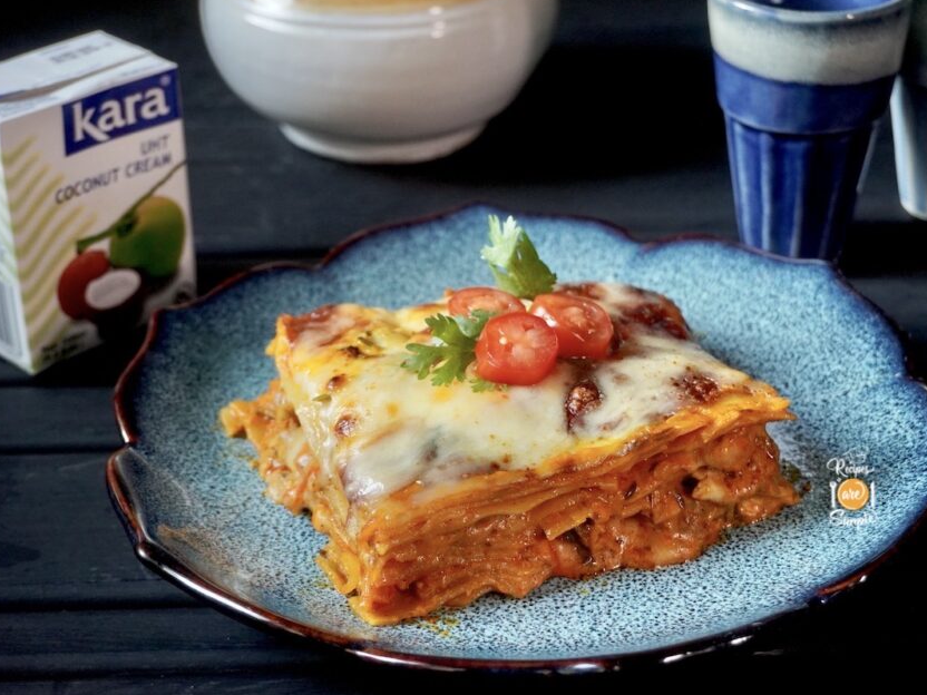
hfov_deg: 28.7
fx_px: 1810
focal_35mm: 68
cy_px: 345
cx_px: 511
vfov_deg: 21.7
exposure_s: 1/60
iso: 1250
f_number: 5.6
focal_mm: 39
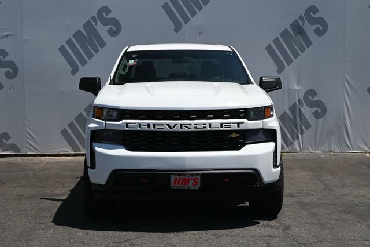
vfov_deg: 22.6
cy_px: 124
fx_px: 616
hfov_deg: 33.4
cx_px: 185
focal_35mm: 60
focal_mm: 40
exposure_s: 1/320
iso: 100
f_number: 7.1
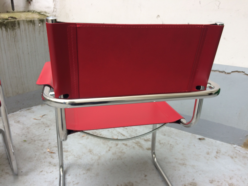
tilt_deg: -20.9
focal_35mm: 29
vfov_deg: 48.2
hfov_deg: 61.7
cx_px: 124
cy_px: 93
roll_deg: -4.8
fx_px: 208
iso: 32
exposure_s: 1/132
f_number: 2.2
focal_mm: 4.15
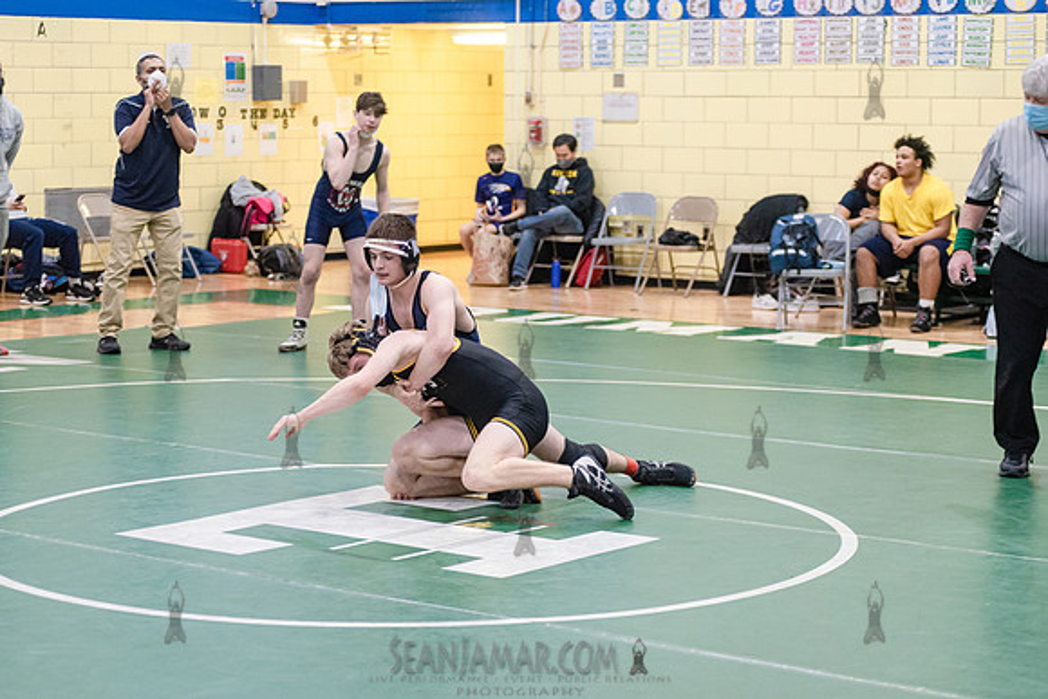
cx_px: 524
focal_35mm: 82
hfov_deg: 24.9
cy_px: 350
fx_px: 2374
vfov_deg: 16.8
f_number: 3.5
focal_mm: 80
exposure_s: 1/400
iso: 4000
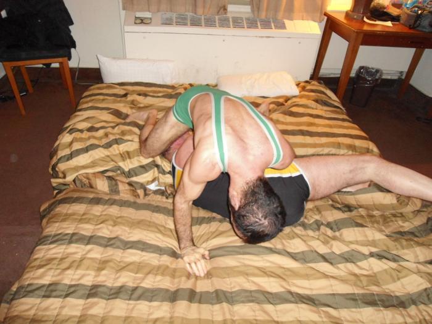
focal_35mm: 26
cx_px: 216
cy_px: 162
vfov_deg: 53.1
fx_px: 324
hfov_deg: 67.3
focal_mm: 4.7
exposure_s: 1/30
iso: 400
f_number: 2.8
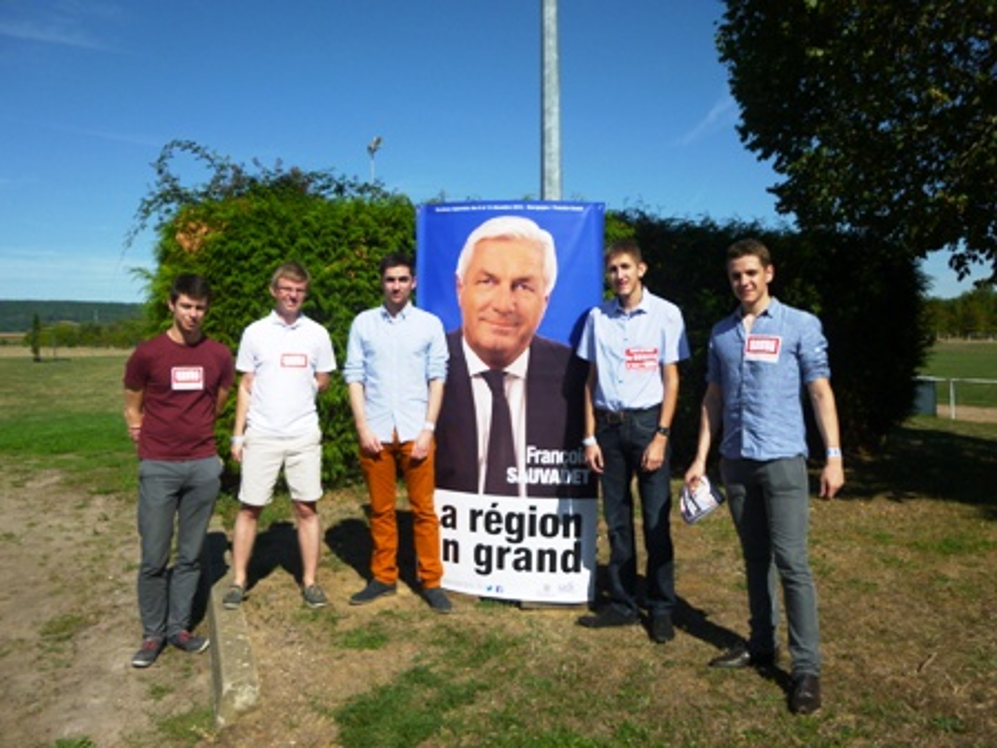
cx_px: 498
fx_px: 835
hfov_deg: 61.7
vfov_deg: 48.2
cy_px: 374
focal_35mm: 29
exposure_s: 1/200
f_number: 9
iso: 100
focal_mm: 5.2
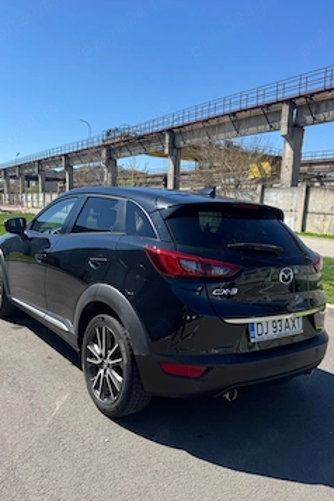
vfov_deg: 65.5
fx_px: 390
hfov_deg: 46.4
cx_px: 153
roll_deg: -1.4
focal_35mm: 28
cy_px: 260
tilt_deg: -7.6
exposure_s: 1/3413
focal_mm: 6.76
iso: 80
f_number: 1.78
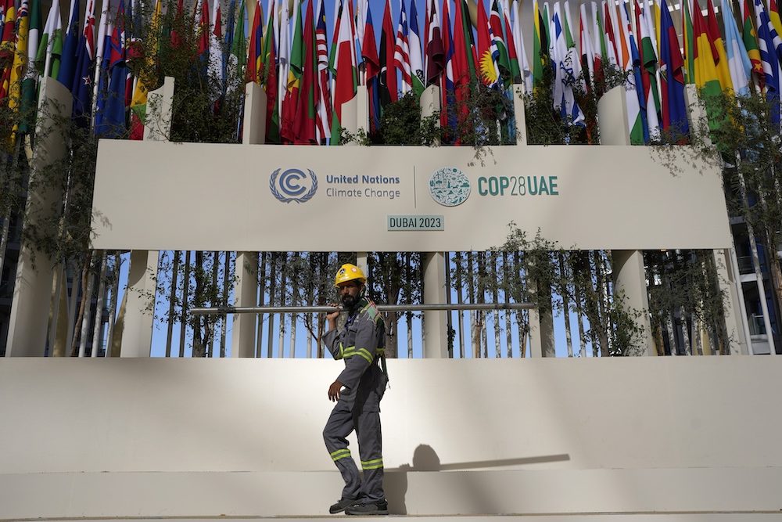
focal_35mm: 35
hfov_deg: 54.4
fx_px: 760
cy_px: 261
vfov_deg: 37.9
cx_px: 391
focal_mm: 35
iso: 160
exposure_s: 1/1000
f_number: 6.3
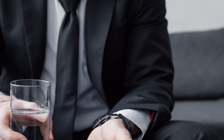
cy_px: 76
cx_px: 66
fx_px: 397
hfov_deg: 31.2
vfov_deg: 20.0
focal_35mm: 65
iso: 400
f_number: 4
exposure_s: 1/125
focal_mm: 35
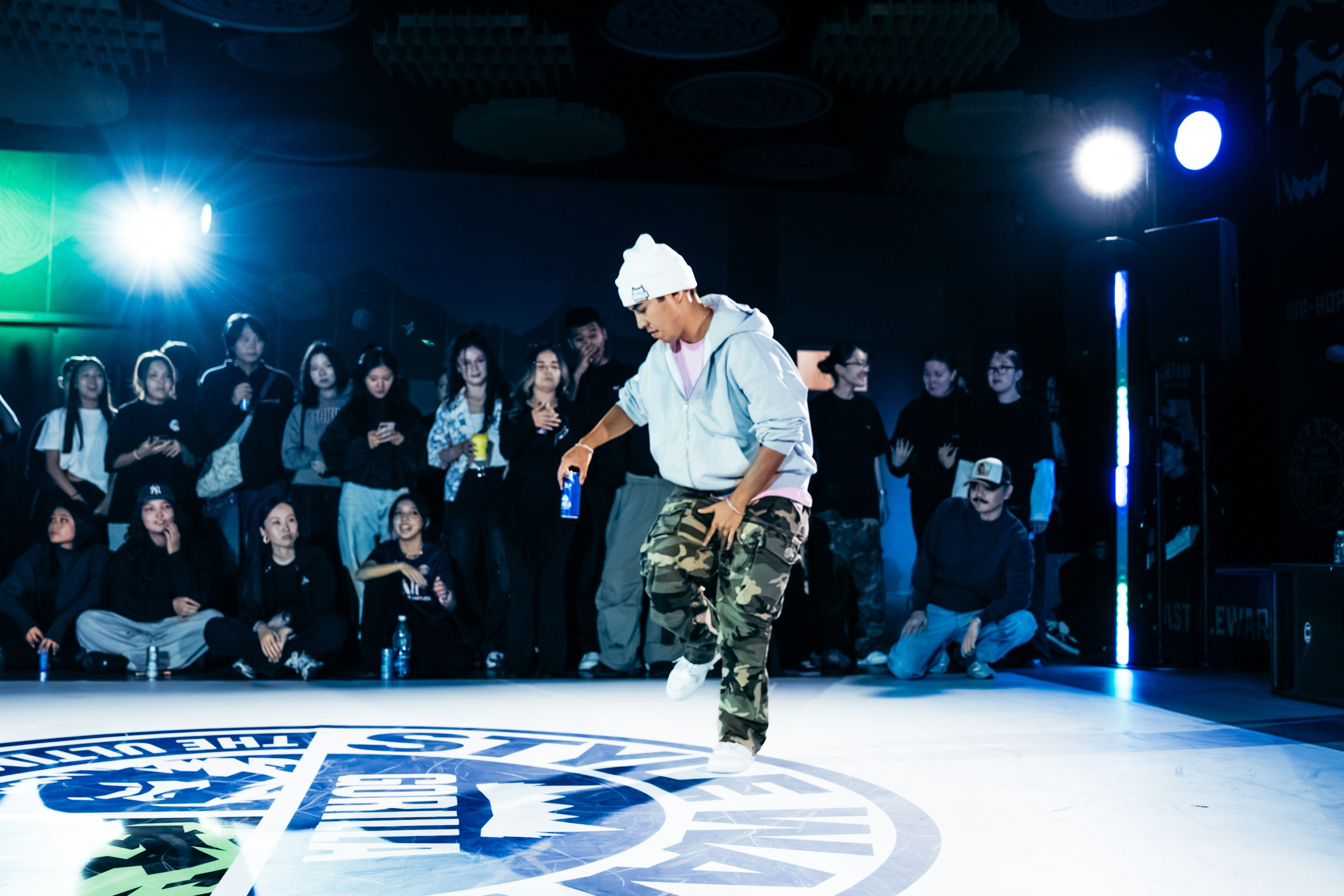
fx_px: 1362
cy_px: 476
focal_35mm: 36
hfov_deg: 52.4
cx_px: 747
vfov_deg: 36.4
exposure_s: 1/800
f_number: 2.8
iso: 3200
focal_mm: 24
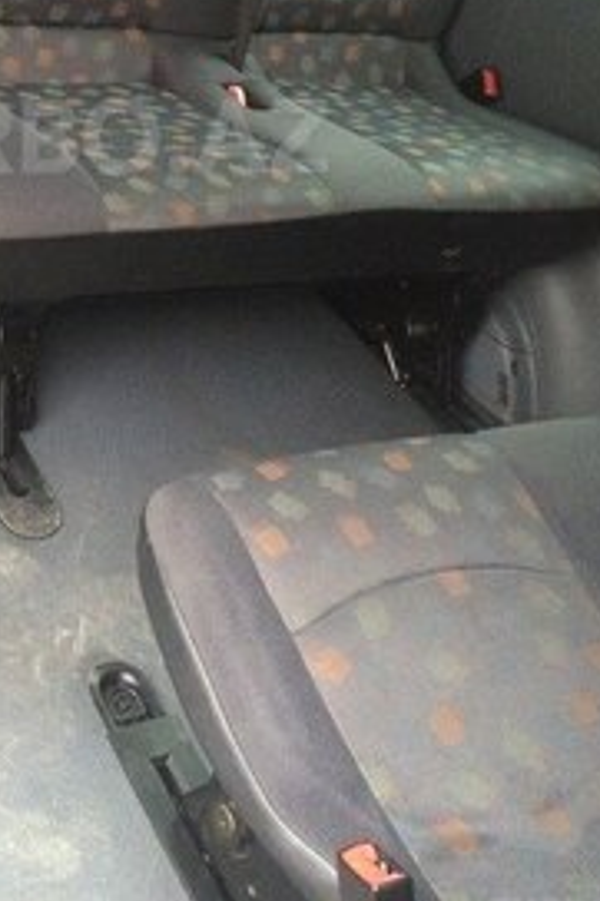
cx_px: 73
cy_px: 136
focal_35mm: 55
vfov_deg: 34.7
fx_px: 1377
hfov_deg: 24.0
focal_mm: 4.15
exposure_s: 1/33
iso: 250
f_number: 2.2
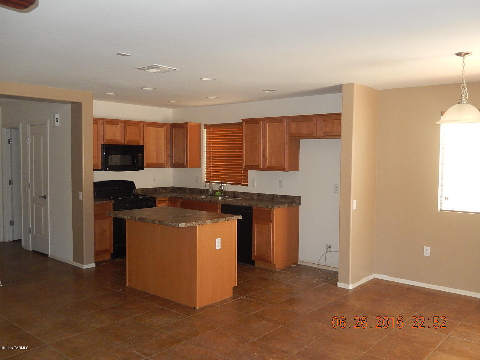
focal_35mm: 32
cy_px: 180
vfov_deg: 44.2
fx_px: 444
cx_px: 240
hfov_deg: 56.8
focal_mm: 5.7
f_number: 3.8
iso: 450
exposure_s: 1/30
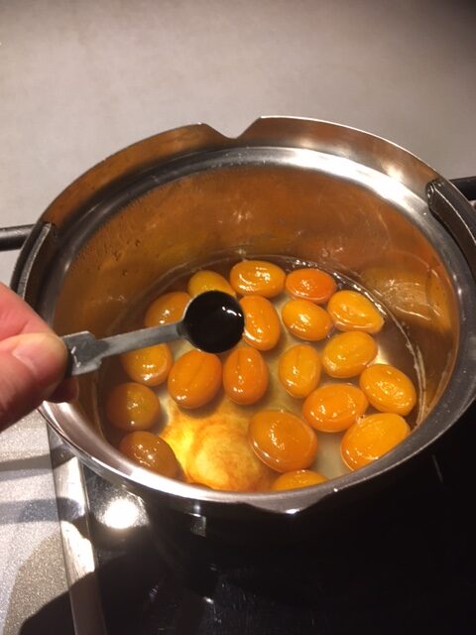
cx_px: 238
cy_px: 318
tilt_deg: -57.2
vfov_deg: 61.7
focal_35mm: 29
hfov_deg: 48.2
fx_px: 532
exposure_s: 1/33
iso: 200
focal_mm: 4.15
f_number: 2.2
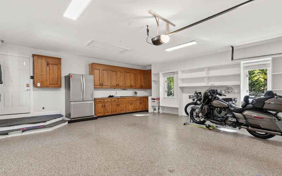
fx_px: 131
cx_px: 140
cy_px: 92
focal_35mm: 17
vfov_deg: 67.9
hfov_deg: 94.4
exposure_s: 1/8
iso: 1600
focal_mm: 16
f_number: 9
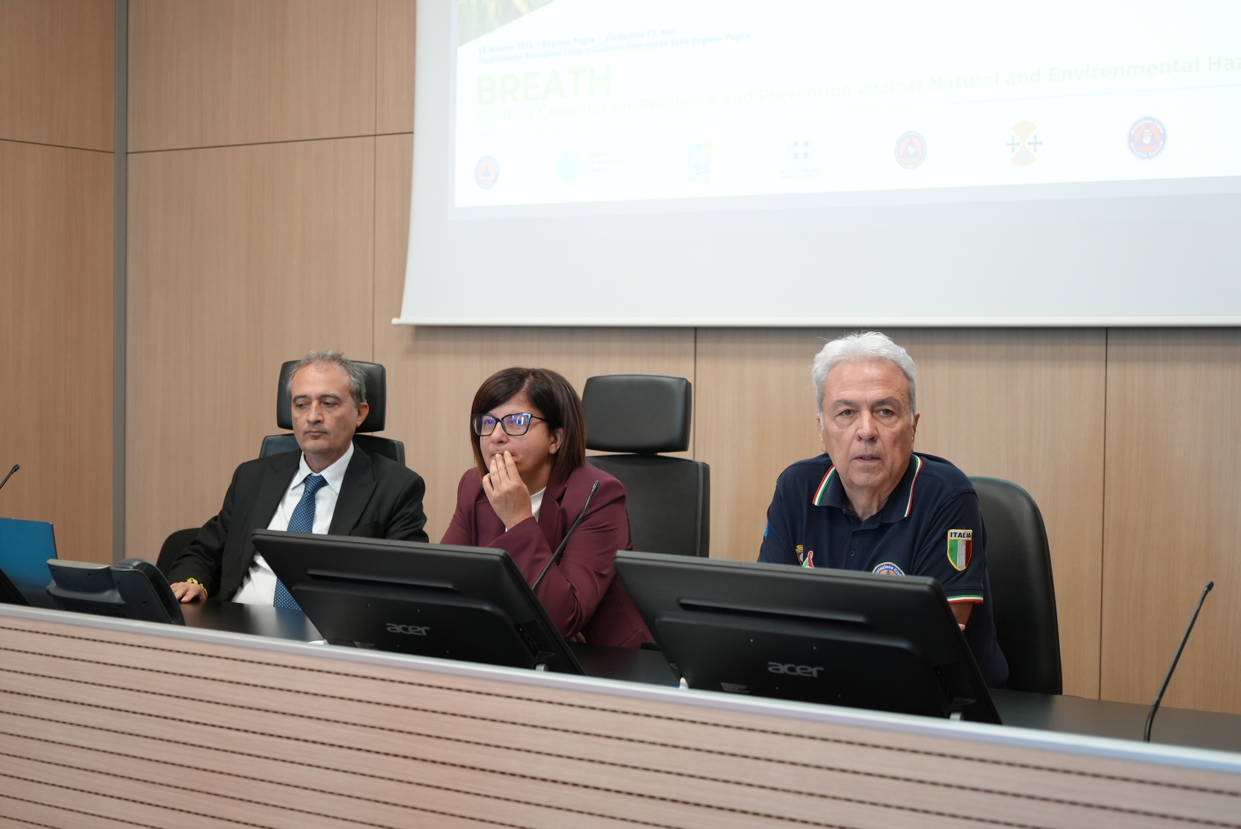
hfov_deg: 35.6
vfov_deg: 24.2
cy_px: 414
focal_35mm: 56
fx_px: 1931
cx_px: 620
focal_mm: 56
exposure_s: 1/125
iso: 2000
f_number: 4
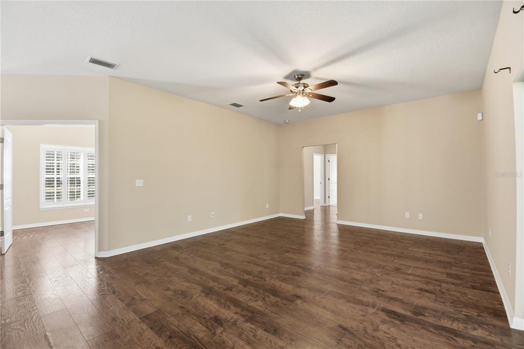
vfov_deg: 77.3
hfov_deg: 100.4
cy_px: 174
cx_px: 262
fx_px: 218
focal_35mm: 15
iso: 100
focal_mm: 10
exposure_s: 1/60
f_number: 7.1
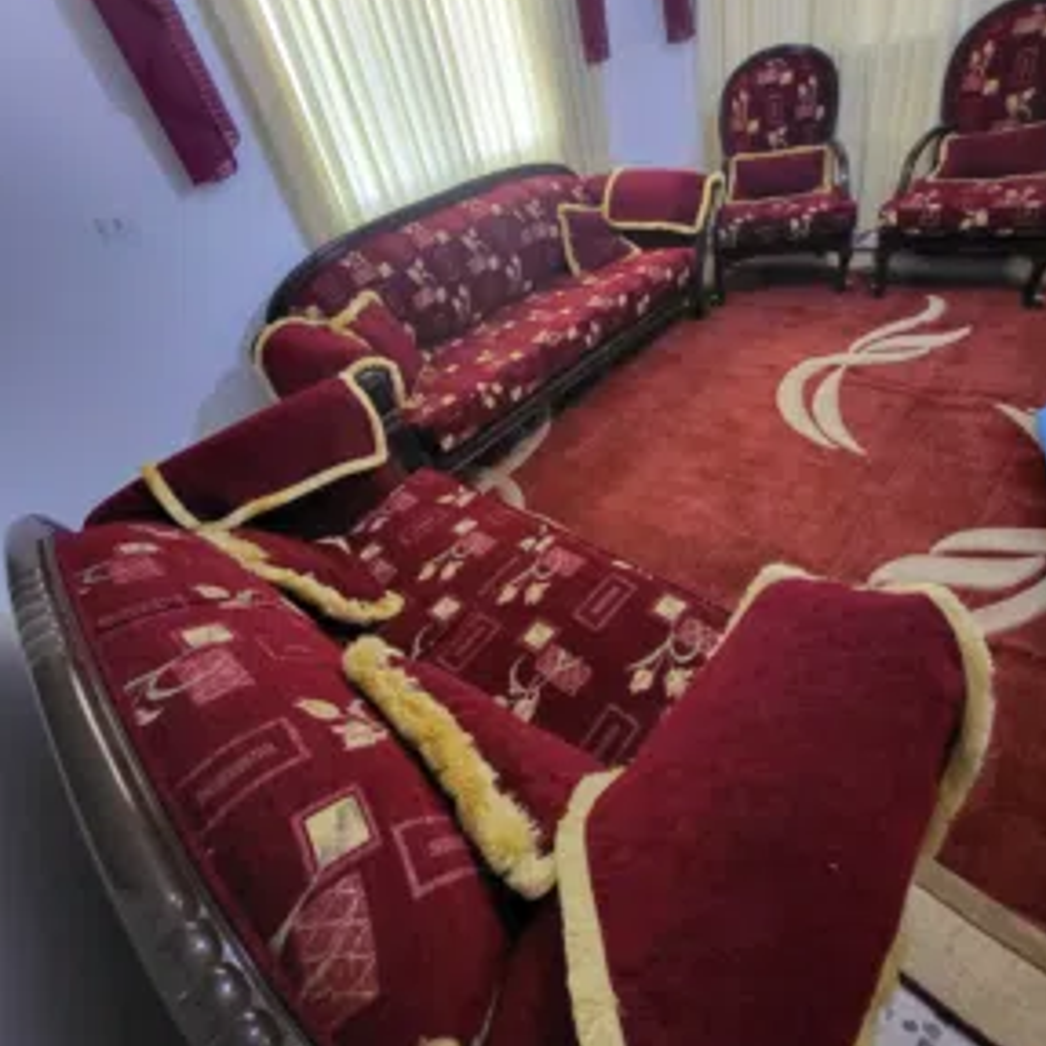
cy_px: 467
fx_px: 547
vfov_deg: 87.1
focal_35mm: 16
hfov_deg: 87.4
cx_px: 543
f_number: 2.2
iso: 640
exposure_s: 1/25
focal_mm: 1.74
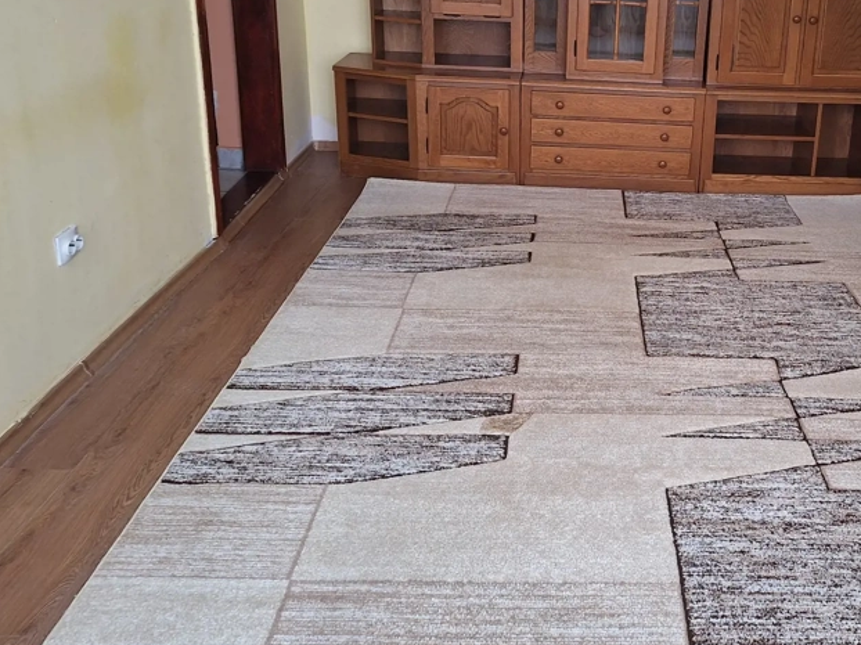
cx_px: 624
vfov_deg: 38.1
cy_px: 199
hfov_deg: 48.6
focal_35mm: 37
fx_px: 920
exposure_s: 1/25
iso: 250
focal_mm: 5.54
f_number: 1.8
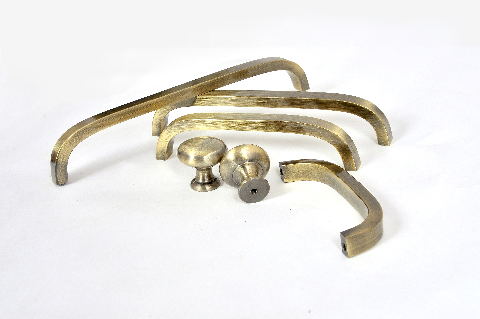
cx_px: 240
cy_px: 160
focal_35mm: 63
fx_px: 839
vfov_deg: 21.5
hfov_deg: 31.9
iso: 250
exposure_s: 1/125
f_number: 14
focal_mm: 42
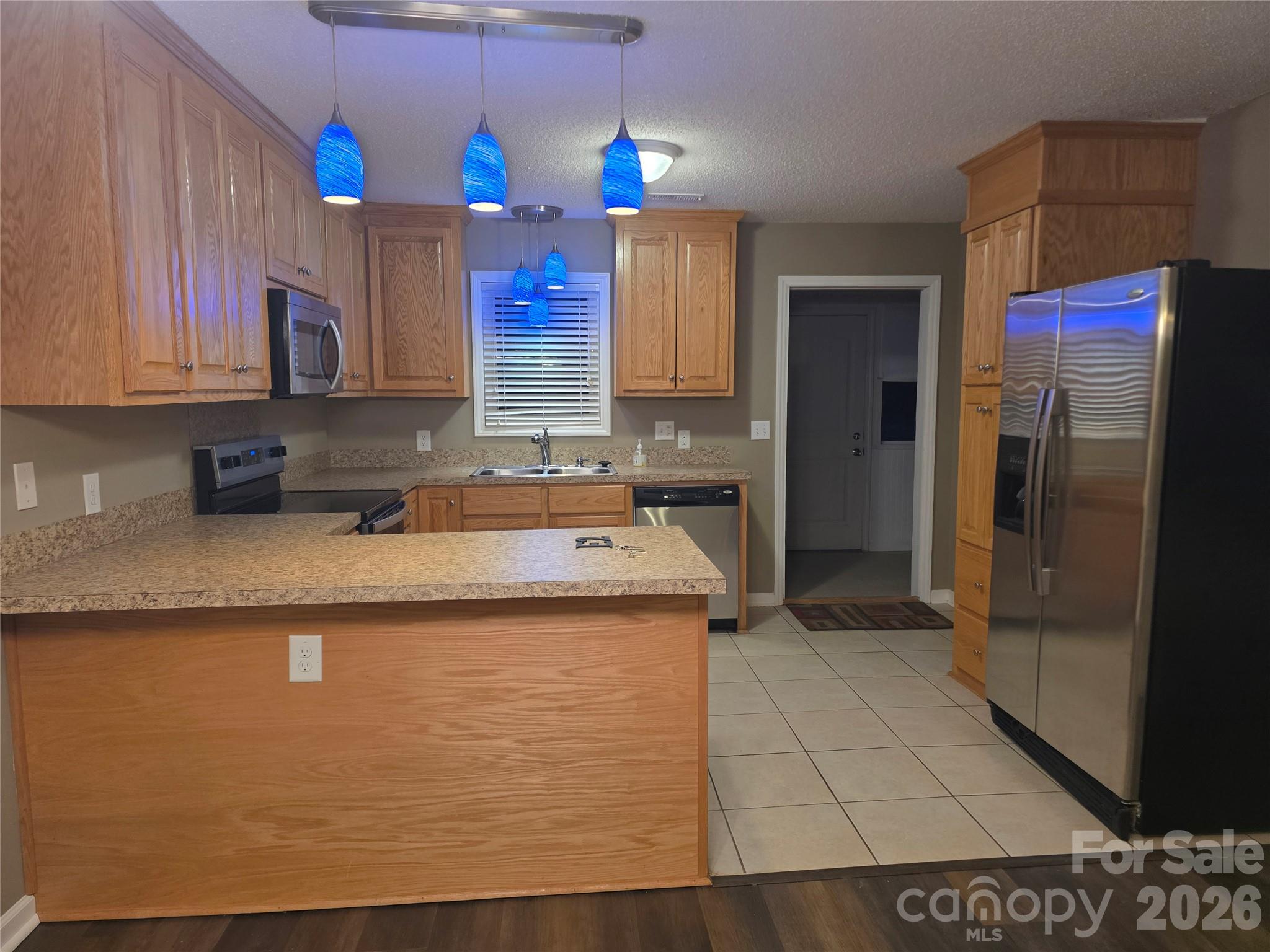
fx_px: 844
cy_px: 476
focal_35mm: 23
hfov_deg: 73.9
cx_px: 635
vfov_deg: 58.9
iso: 320
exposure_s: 1/120
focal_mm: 6.3
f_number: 1.7
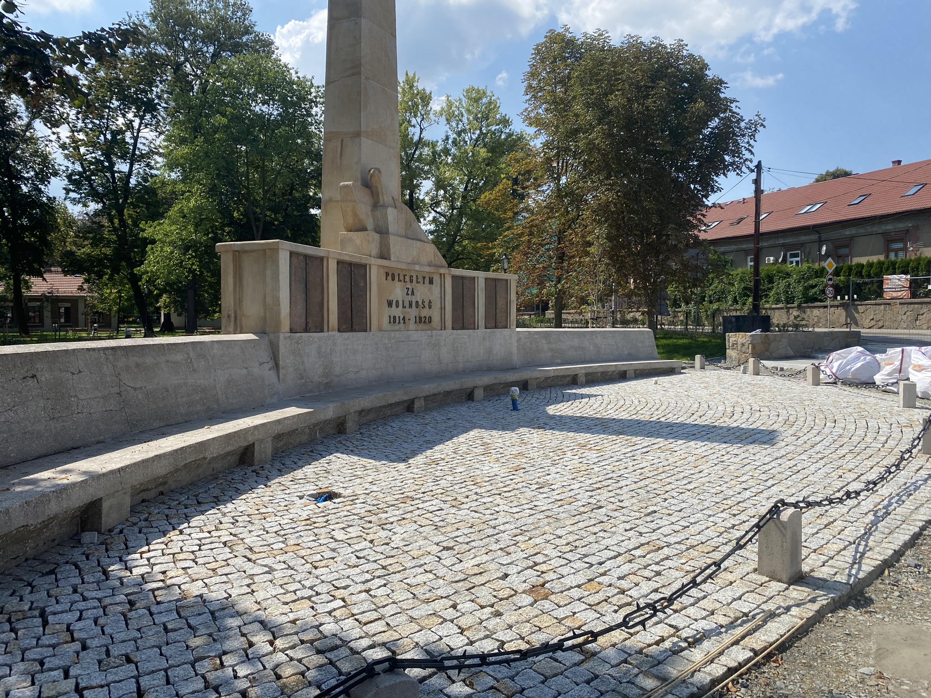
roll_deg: -0.1
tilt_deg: -2.2
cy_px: 349
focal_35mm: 26
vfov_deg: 53.1
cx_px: 466
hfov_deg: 67.3
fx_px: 699
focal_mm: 4.25
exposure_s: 1/2890
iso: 32
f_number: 1.8
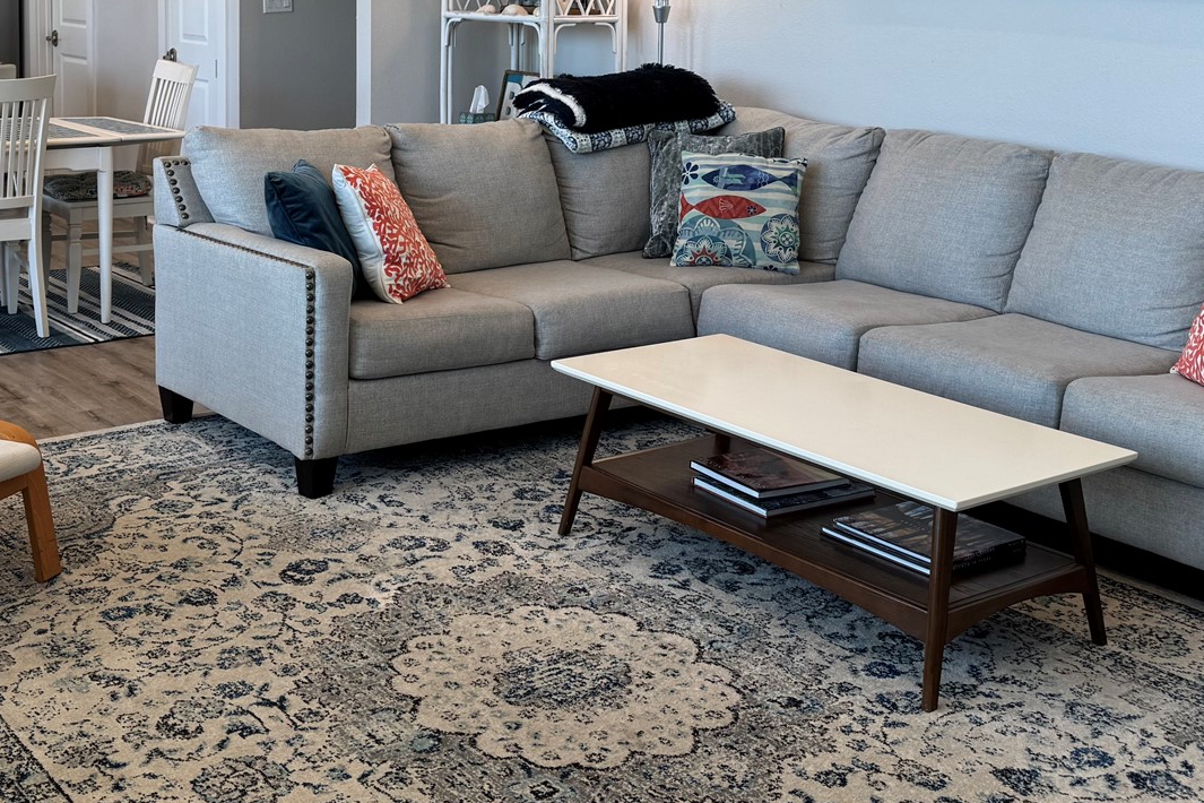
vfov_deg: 27.2
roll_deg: -0.9
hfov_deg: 40.8
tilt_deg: -6.3
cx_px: 456
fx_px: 1605
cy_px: 104
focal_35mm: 48
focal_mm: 6.76
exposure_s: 1/130
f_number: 1.78
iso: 50
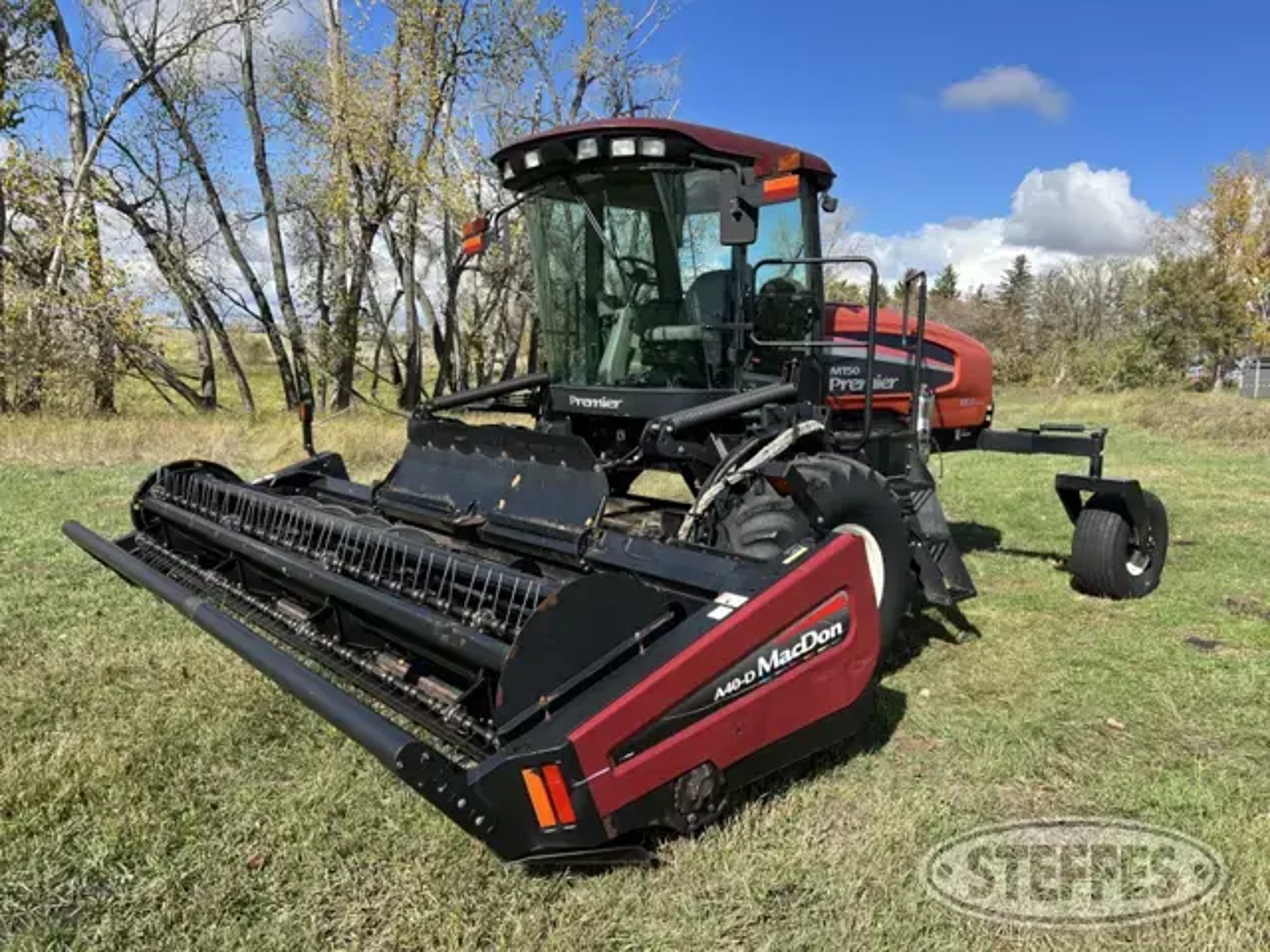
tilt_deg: -9.3
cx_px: 635
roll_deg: -2.6
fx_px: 954
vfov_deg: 53.1
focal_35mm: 26
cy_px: 476
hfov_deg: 67.3
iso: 50
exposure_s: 1/2695
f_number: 1.5
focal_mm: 5.7
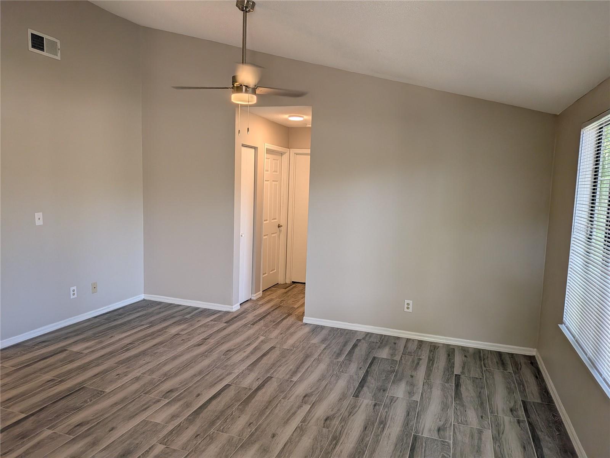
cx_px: 305
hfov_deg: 71.6
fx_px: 423
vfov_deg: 56.8
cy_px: 229
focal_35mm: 24
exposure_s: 1/242
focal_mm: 4.53
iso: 24
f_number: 1.7
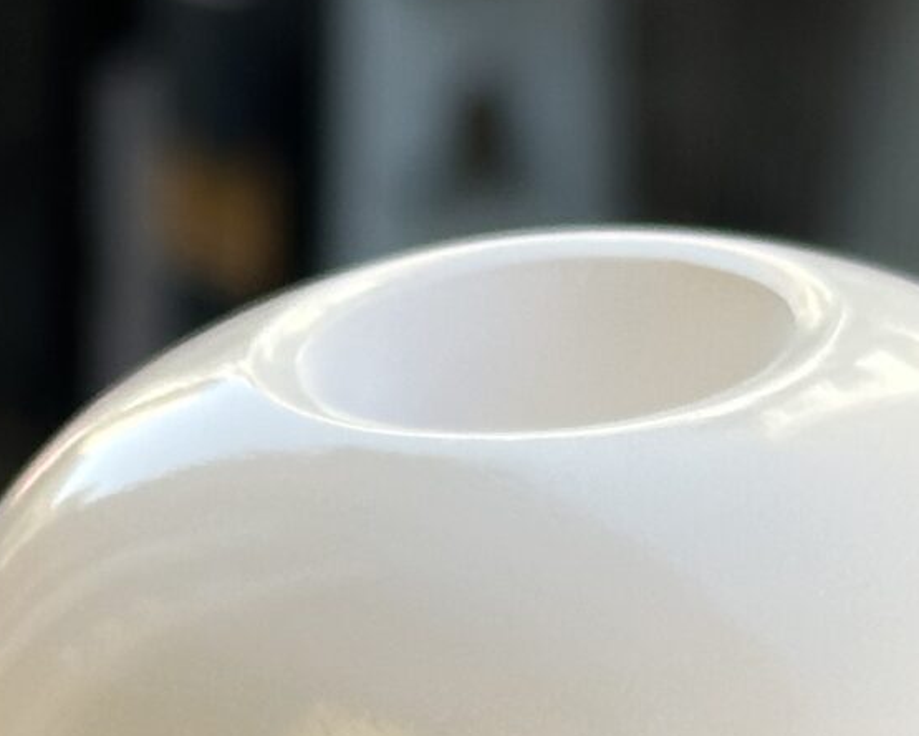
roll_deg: +2.2
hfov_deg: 8.8
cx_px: -339
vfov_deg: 7.0
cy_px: 1144
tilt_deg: -23.5
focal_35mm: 216
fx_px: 5875
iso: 64
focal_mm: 6.86
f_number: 1.78
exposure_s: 1/587
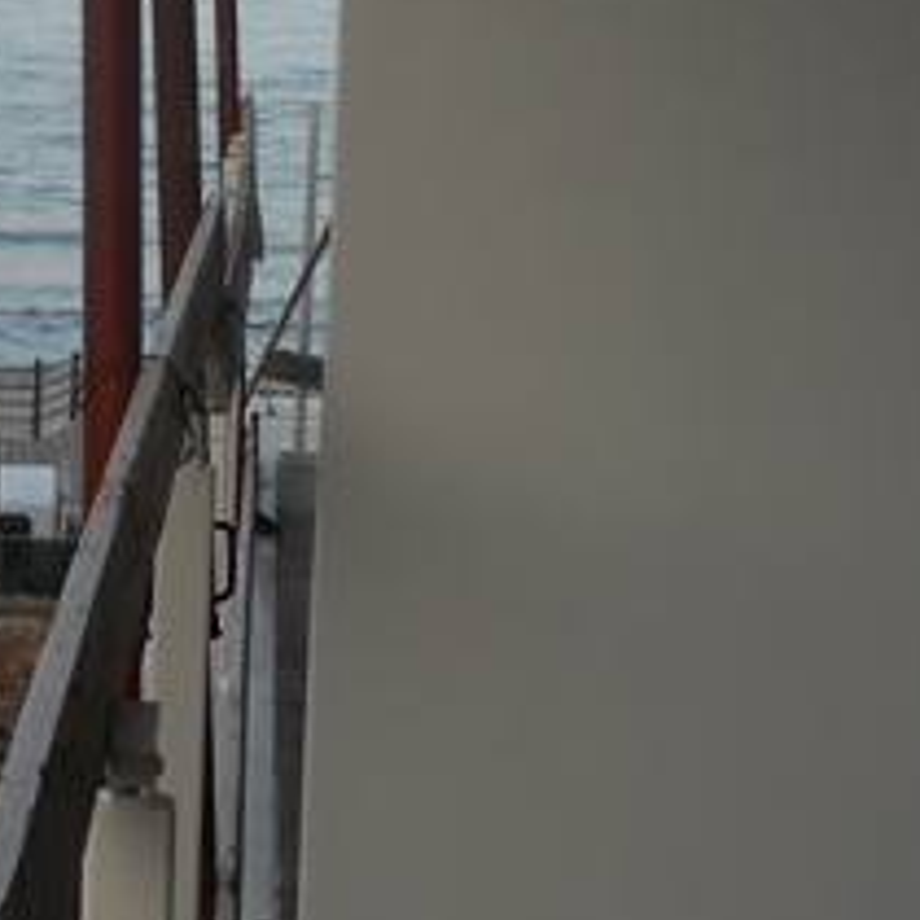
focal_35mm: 86
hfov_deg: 19.2
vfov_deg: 20.0
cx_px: -140
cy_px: 180
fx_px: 2586
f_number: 3.5
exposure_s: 1/250
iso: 80
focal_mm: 5.8
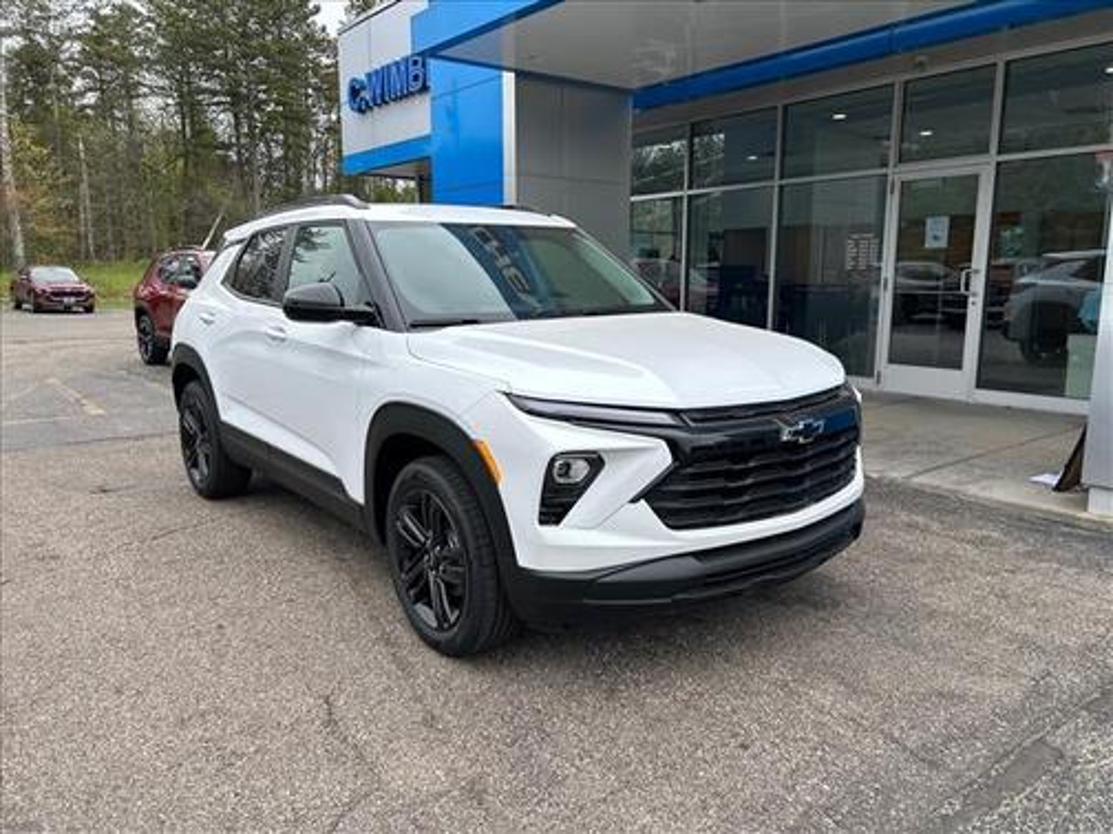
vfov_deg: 53.1
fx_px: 836
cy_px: 417
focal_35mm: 26
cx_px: 556
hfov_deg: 67.3
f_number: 1.5
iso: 50
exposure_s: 1/1779
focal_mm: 5.7
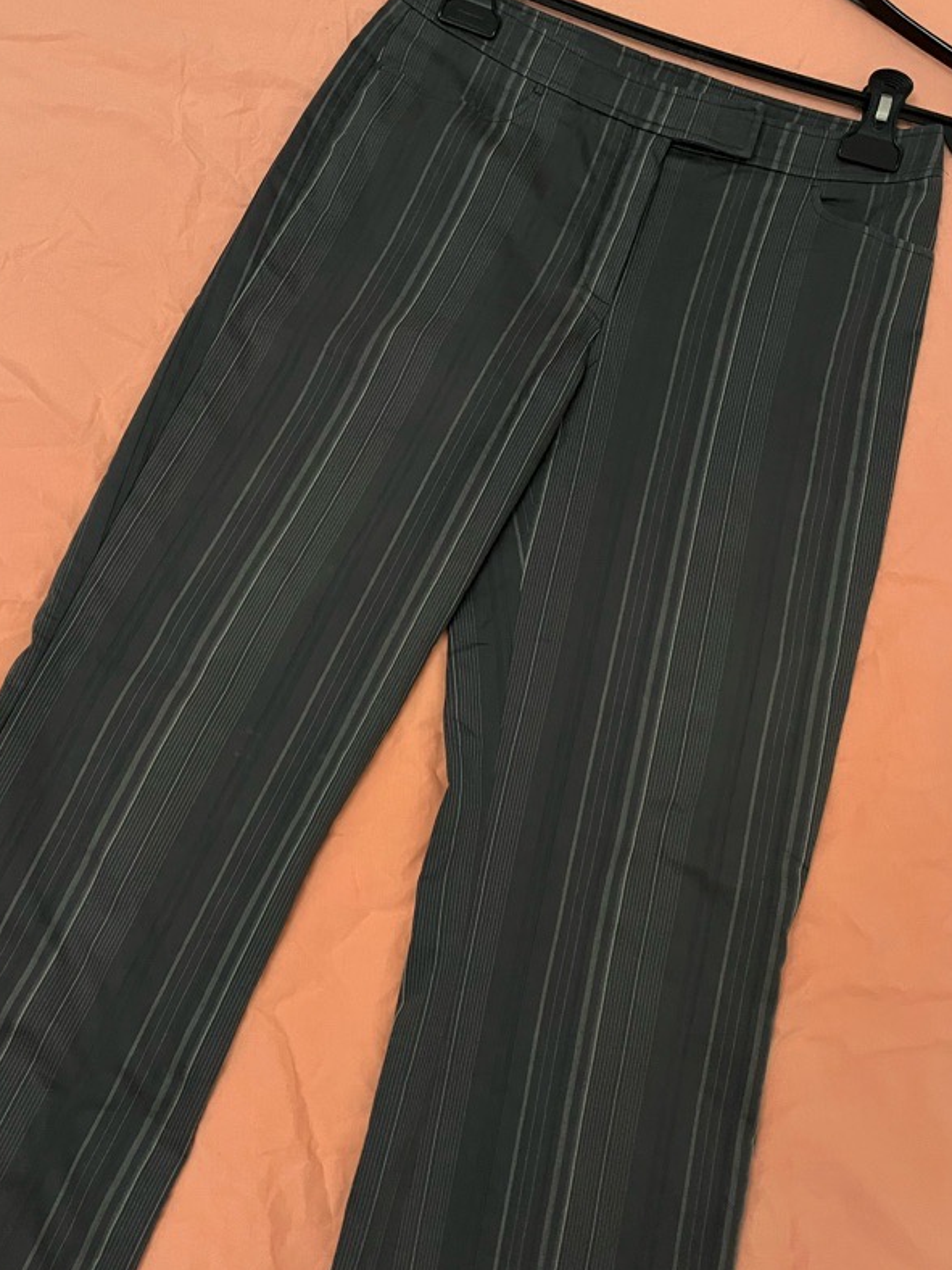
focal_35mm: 33
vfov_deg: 55.4
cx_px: 425
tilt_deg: -75.6
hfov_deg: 42.9
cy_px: 625
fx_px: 1210
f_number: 1.6
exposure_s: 1/25
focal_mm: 5.1
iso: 640
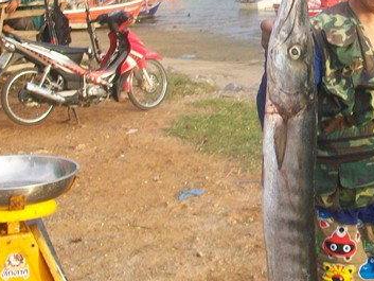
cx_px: 341
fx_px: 843
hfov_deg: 24.3
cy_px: 63
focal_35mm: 78
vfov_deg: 18.8
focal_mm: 5.7
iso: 64
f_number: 2.8
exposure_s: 1/125
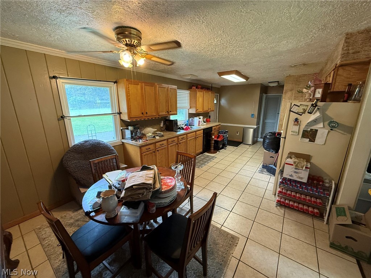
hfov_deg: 102.1
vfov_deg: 85.7
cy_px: 139
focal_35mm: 14
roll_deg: -0.2
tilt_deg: -11.5
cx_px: 186
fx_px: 150
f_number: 2.2
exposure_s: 1/60
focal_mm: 2.22
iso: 320
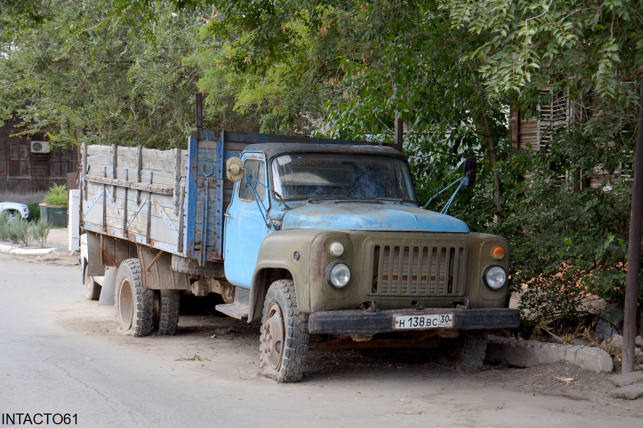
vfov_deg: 20.6
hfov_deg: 30.5
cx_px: 322
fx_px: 1178
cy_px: 214
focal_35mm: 66
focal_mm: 44
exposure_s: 1/200
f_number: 7.1
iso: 200
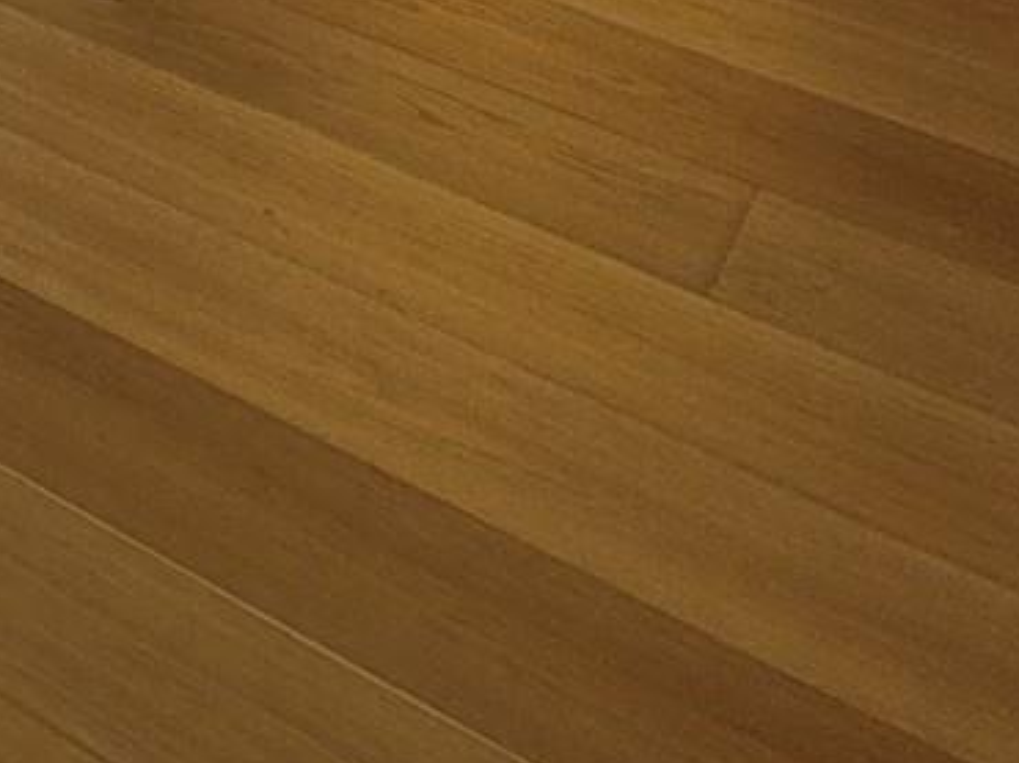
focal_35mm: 72
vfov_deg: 13.5
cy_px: -1165
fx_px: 2118
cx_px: -1080
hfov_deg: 17.7
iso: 64
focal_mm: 2.2
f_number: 2.2
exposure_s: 1/60
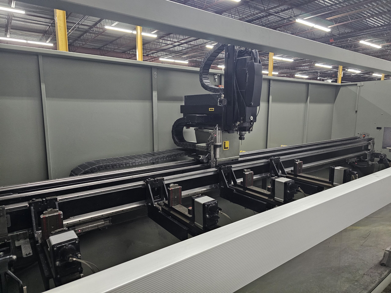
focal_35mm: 23
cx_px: 196
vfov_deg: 58.9
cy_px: 146
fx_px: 260
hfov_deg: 73.9
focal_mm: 6.3
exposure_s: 1/63
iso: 640
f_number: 1.7
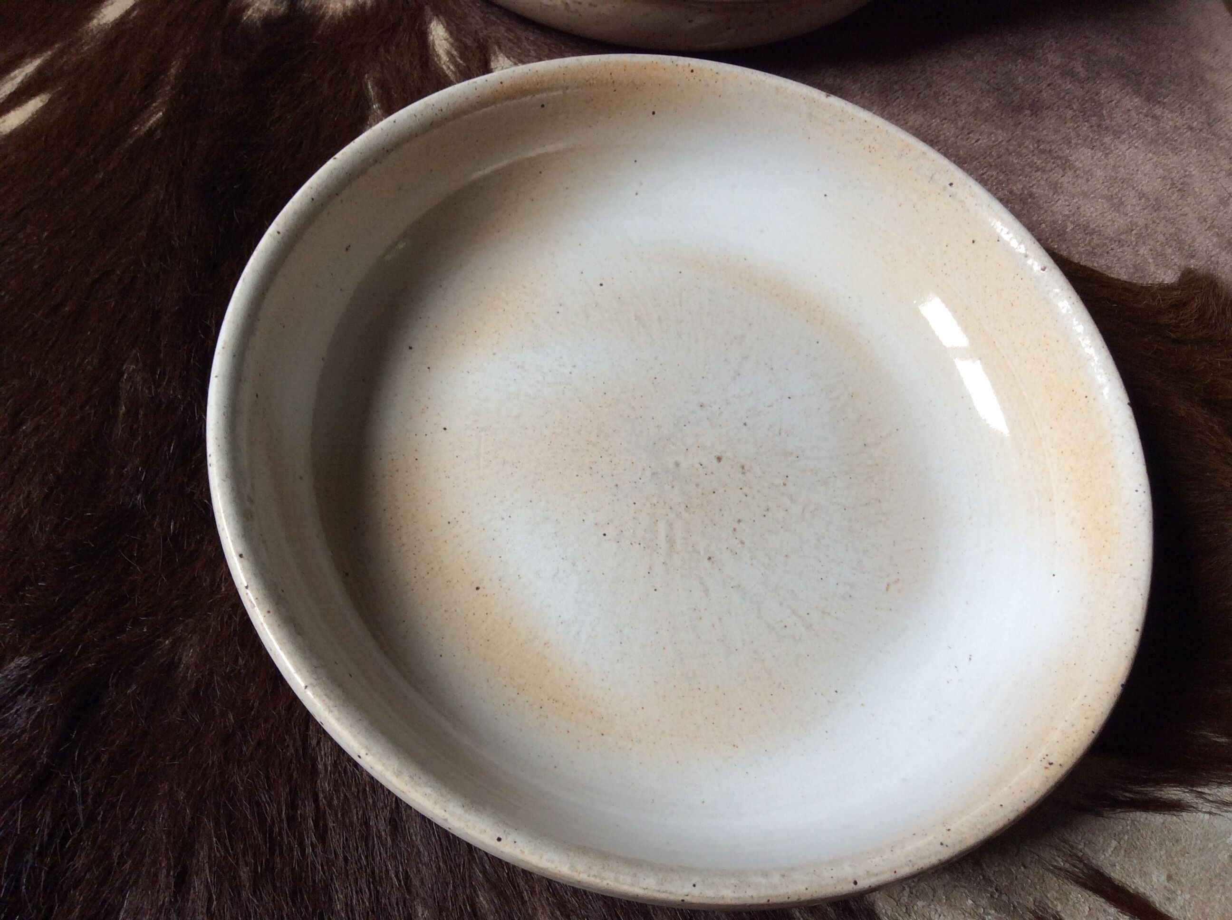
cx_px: 616
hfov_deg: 56.9
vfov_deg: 44.1
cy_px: 460
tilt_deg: -60.1
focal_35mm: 32
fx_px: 1137
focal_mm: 3.3
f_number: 2.4
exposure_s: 1/50
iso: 50
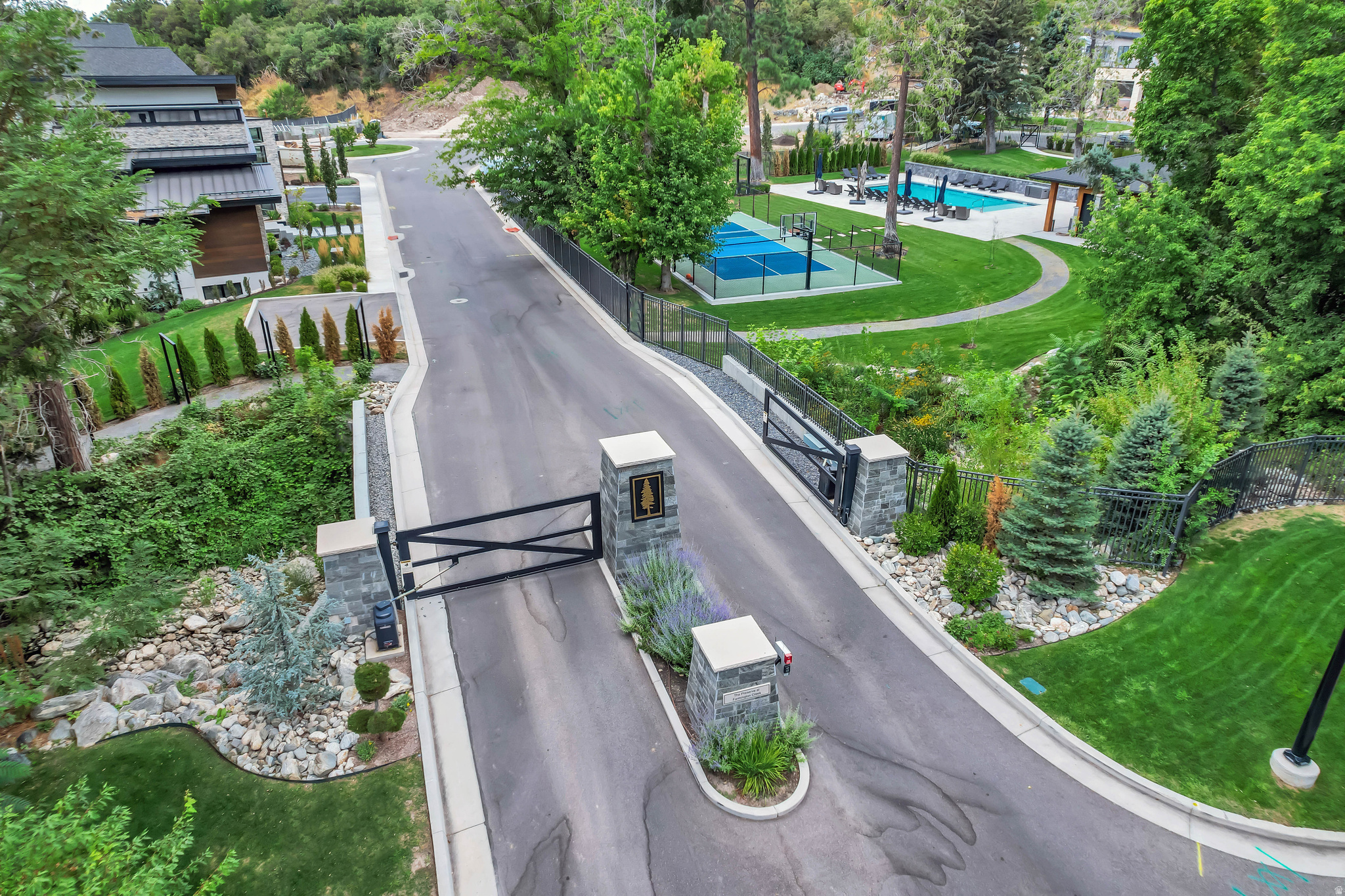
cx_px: 672
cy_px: 448
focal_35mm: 22
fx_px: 822
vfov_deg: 57.2
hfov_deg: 78.6
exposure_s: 1/80
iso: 130
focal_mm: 8.38
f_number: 2.8
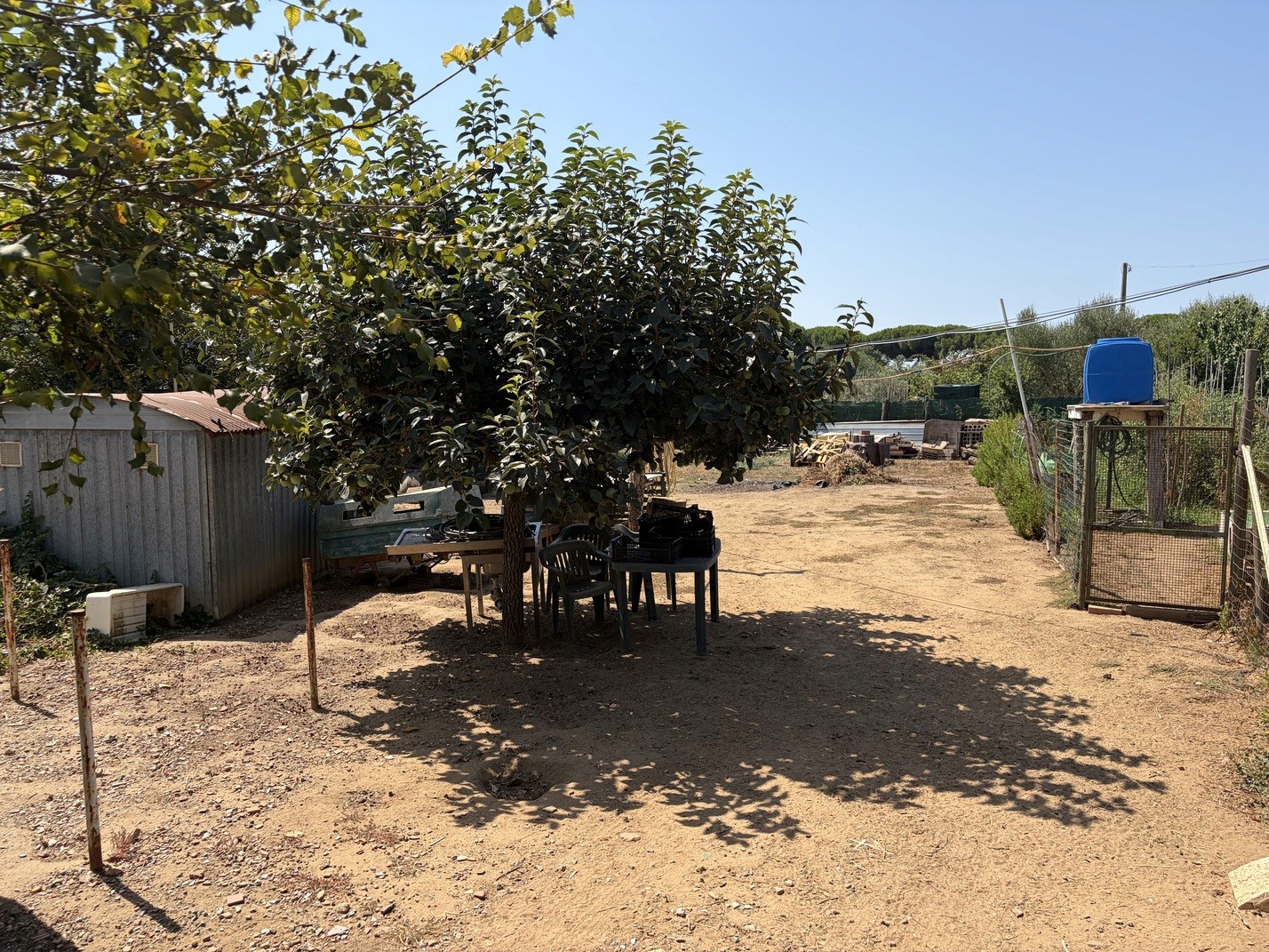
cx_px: 634
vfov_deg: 53.1
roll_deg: -0.2
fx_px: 953
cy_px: 476
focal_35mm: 26
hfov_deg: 67.3
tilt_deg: -5.6
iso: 50
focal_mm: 5.96
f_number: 1.6
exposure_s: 1/3279
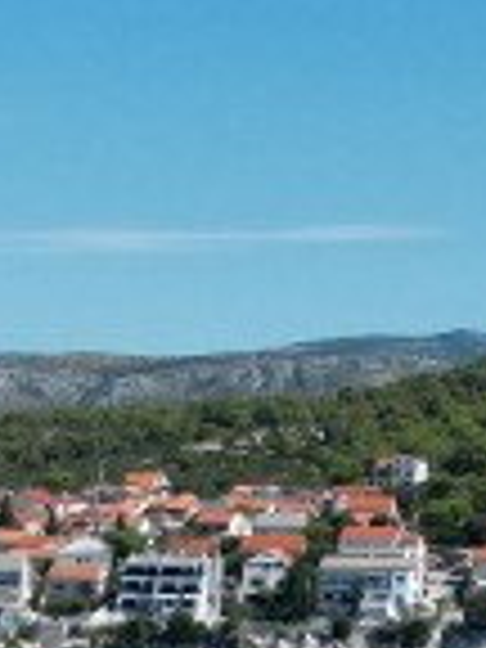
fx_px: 2658
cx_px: -407
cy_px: 1184
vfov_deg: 12.6
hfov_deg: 9.9
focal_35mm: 142
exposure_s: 1/4000
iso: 150
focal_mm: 6.72
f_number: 1.7
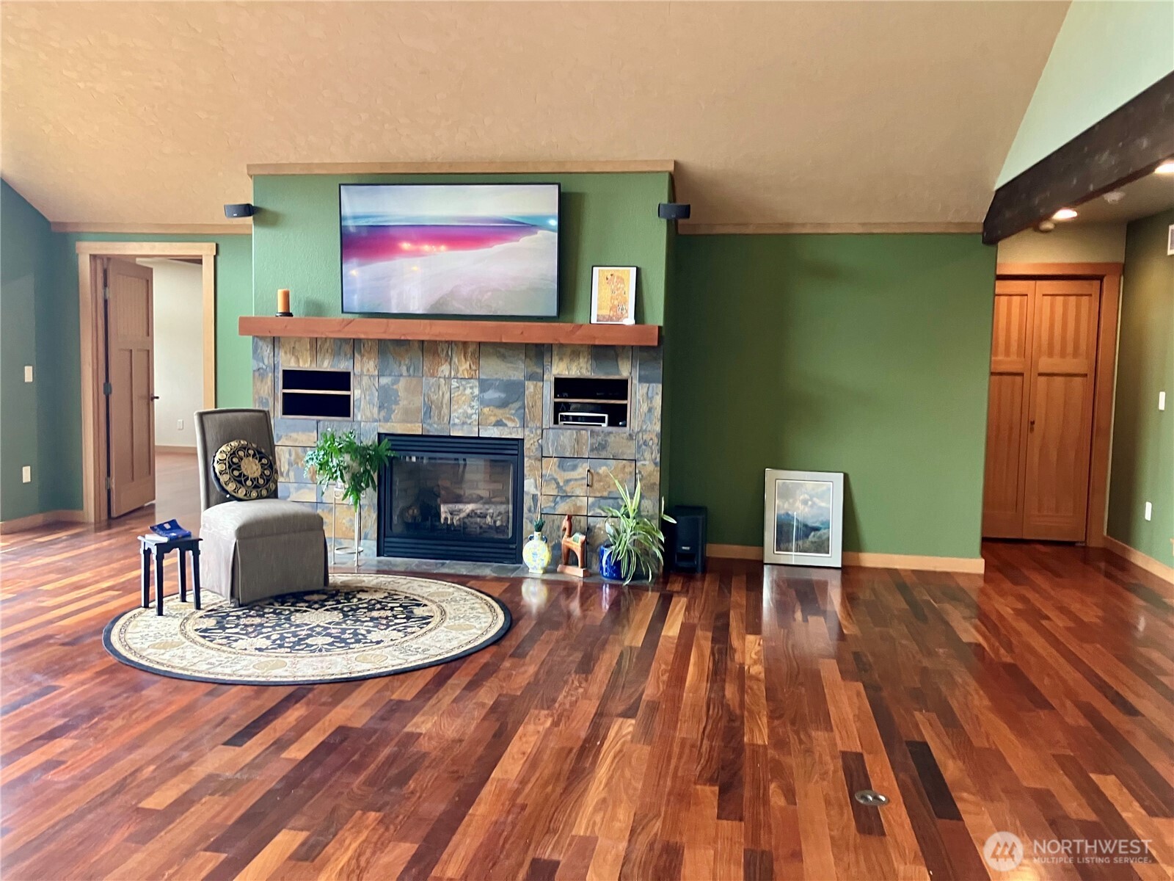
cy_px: 440
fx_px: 950
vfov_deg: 49.7
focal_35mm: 28
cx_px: 587
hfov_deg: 63.4
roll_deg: -0.5
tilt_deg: -3.8
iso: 160
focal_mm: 3.99
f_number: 1.8
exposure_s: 1/60
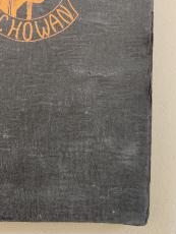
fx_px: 271
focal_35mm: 40
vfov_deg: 44.7
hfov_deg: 35.0
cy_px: 50
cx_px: 39
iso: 1000
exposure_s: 1/120
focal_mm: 5.4
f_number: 1.8
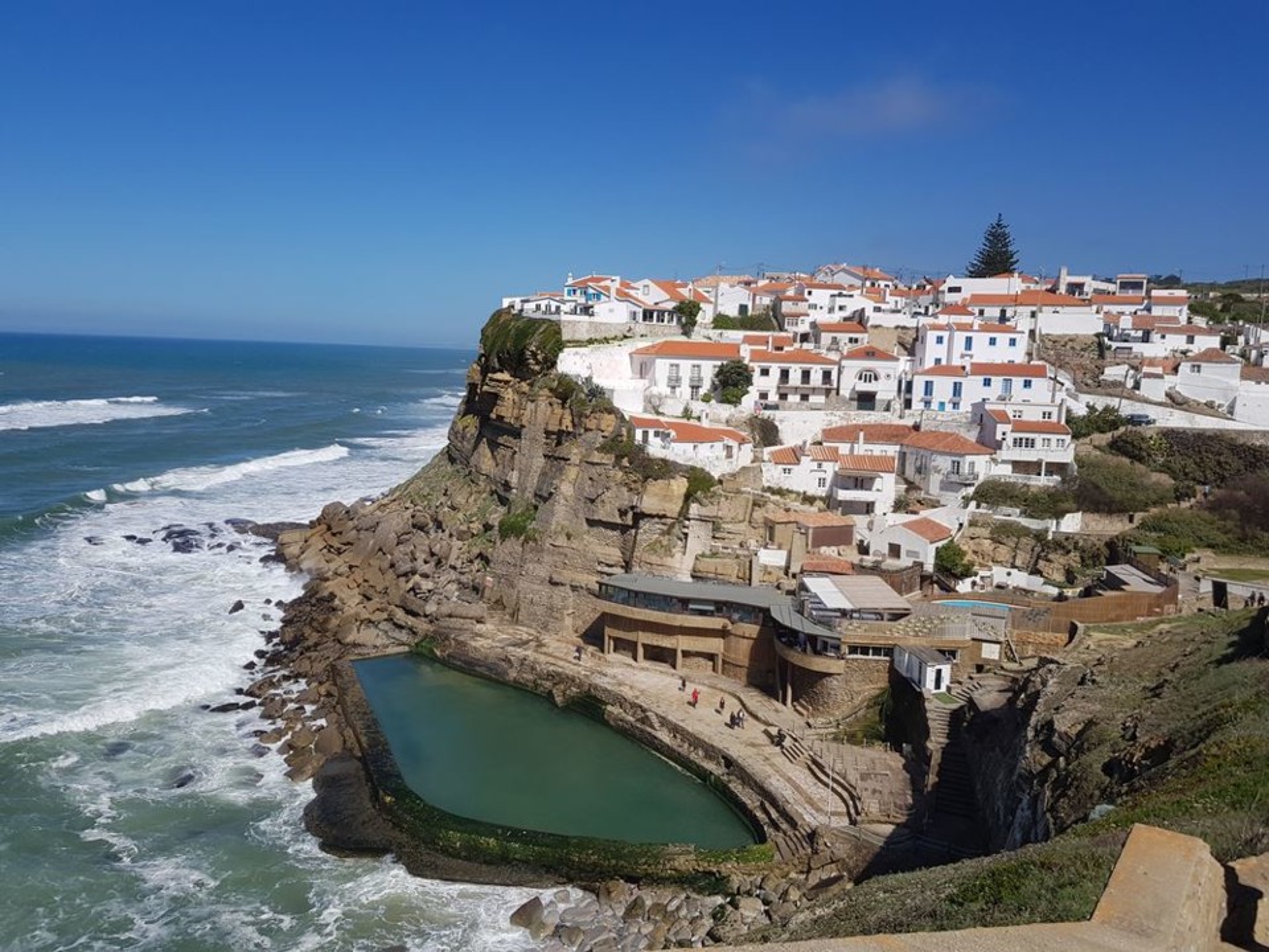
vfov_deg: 53.1
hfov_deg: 67.3
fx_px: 953
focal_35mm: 26
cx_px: 634
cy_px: 476
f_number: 1.7
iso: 40
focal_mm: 4.2
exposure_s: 1/4304
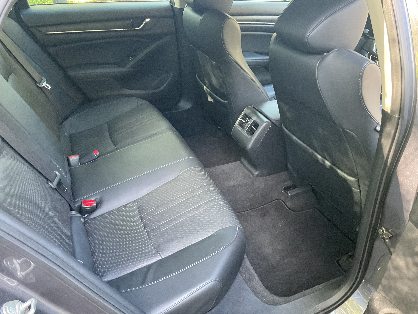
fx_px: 350
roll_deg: -1.0
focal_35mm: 29
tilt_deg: -31.3
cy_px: 157
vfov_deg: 48.2
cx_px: 209
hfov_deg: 61.7
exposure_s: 1/60
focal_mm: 3
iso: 250
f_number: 1.8
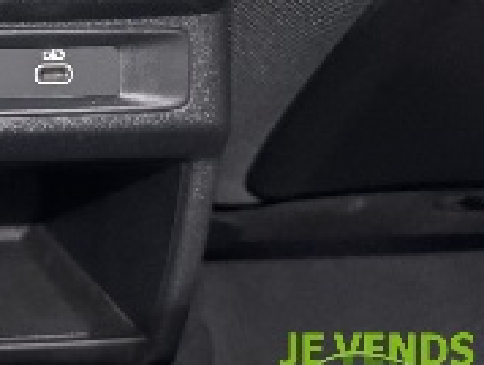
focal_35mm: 56
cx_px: -76
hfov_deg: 30.0
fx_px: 784
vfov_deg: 25.1
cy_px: 11
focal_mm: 6.76
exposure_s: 1/31
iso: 1000
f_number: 1.78
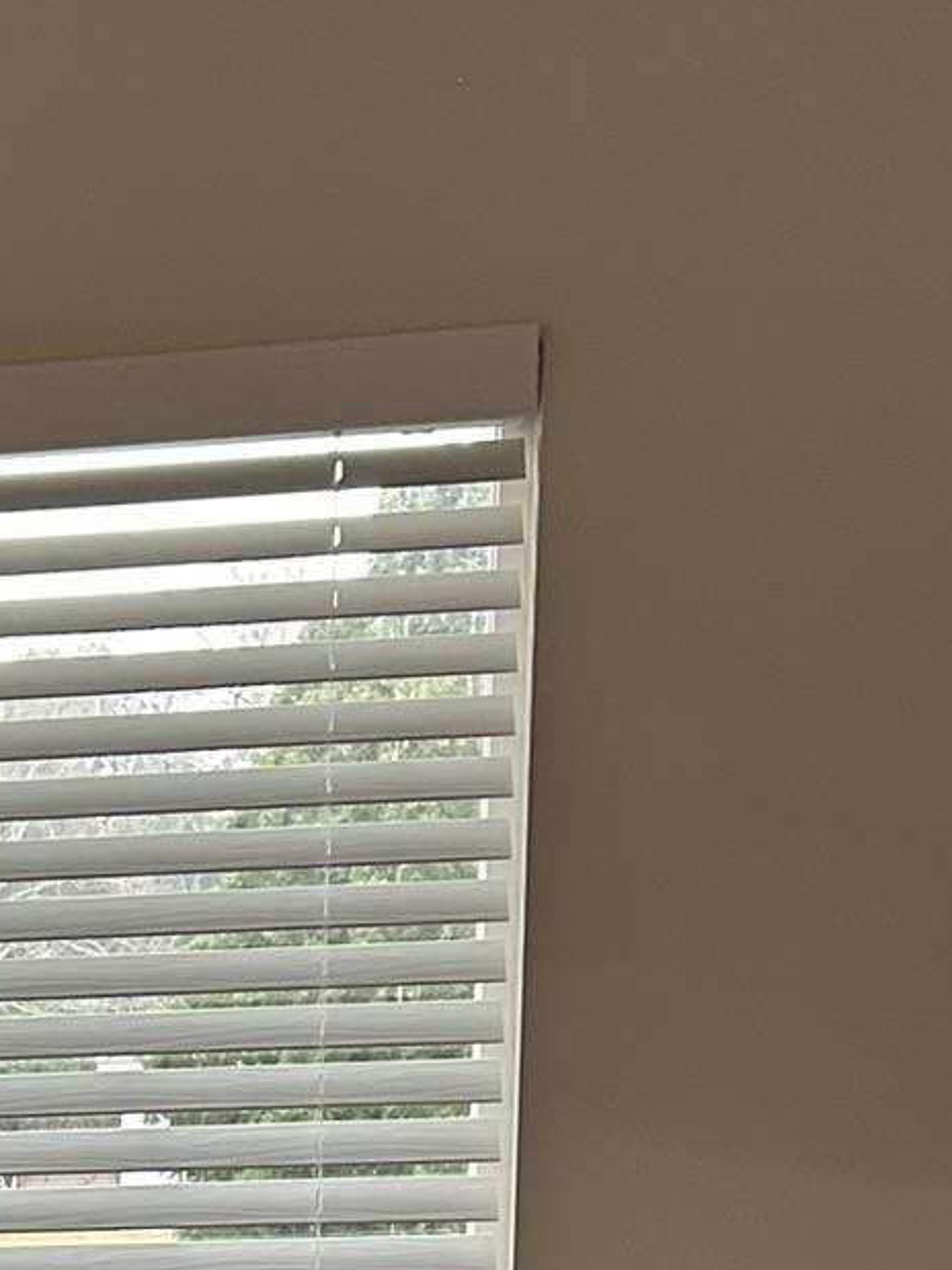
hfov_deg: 15.9
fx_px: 3155
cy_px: 1748
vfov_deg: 20.4
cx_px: -447
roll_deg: +1.1
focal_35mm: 86
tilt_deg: -9.6
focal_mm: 5.7
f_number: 1.5
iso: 125
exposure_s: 1/60
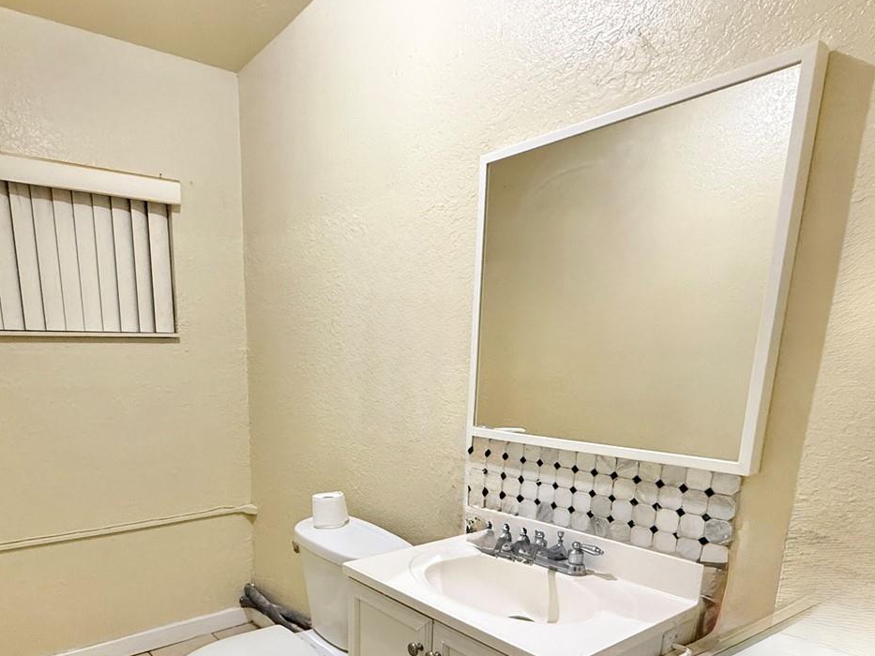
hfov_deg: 70.6
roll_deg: +0.1
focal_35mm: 24
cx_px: 339
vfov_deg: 54.0
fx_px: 607
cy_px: 498
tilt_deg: -13.3
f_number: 2.2
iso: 640
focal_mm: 2.22
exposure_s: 1/60
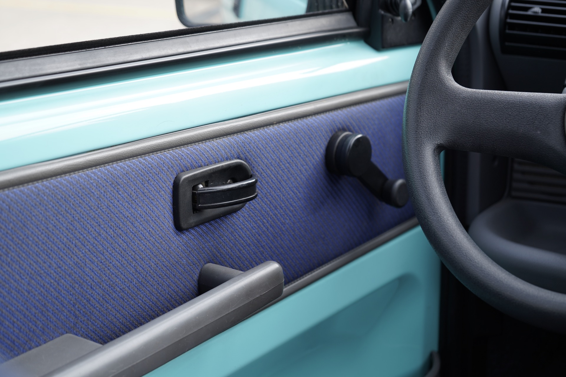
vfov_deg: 19.5
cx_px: 283
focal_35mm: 70
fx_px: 1100
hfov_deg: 28.8
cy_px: 188
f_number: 5.6
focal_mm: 70
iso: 100
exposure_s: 1/80
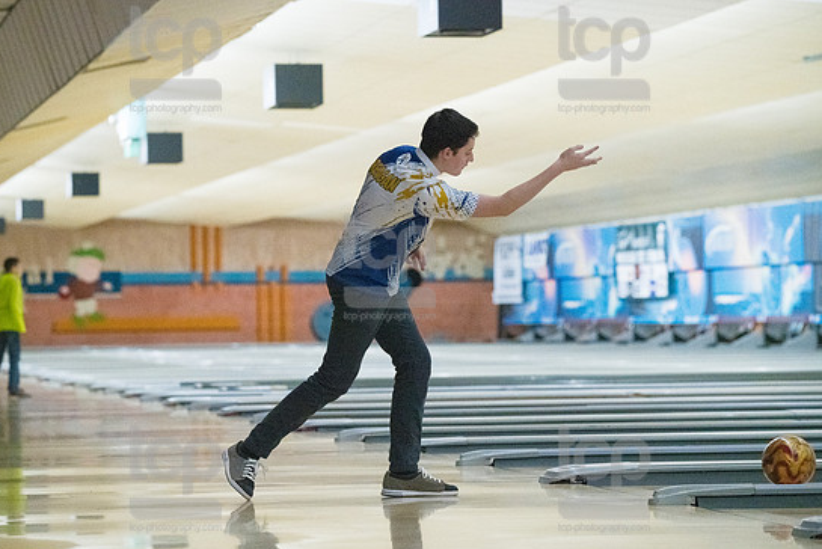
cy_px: 268
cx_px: 391
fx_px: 3038
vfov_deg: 10.3
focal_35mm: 133
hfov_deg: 15.4
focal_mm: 125
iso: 10000
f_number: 4
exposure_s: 1/1000
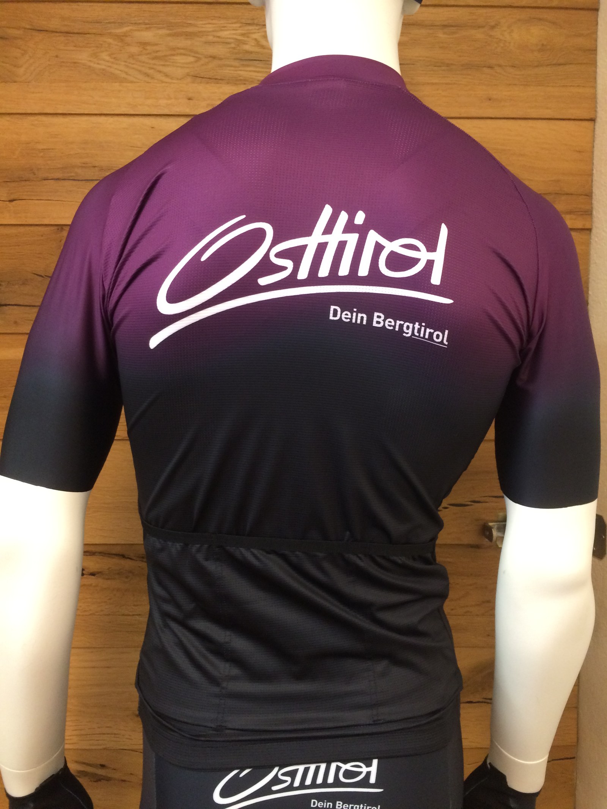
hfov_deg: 48.2
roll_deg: +0.8
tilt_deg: -3.1
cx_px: 304
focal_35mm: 29
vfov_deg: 61.7
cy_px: 404
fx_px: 678
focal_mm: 4.15
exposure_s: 1/33
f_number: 2.2
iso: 250
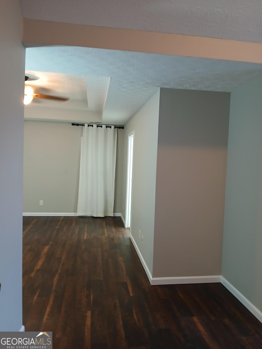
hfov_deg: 53.1
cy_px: 174
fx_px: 262
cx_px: 131
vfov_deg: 67.3
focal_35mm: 26
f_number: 1.8
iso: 400
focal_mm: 3.98
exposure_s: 1/20
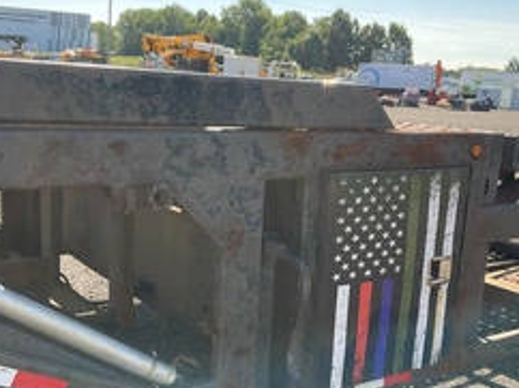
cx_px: 279
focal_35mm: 48
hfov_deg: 39.7
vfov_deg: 30.1
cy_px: 244
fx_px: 719
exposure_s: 1/586
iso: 25
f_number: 1.8
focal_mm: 3
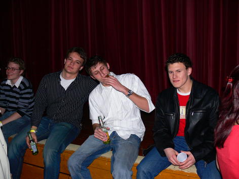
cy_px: 90
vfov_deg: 40.7
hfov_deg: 52.6
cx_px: 120
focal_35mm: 35
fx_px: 242
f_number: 2.8
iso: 100
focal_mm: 7.4
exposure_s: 1/30
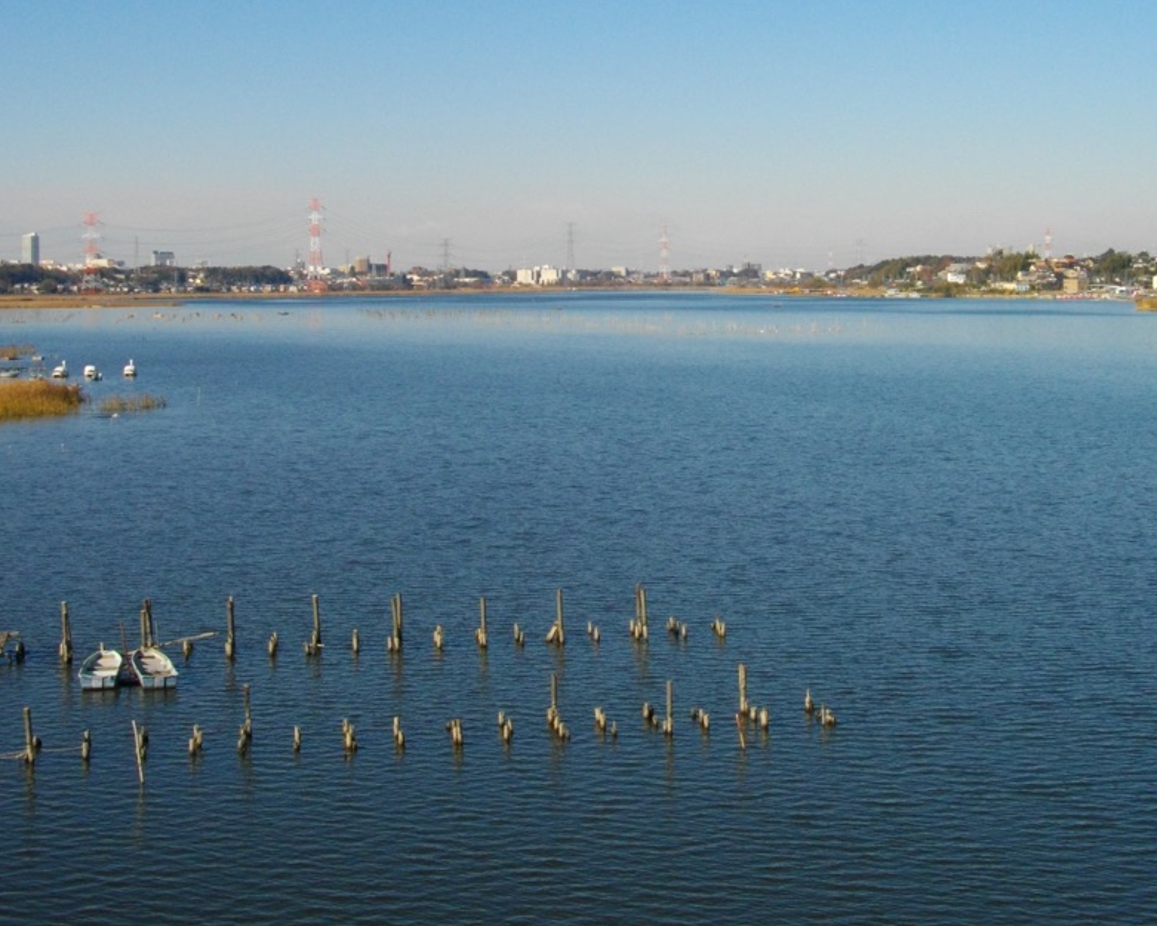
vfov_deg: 25.2
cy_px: 290
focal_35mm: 60
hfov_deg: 31.4
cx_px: 673
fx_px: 2055
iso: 100
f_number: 6.3
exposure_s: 1/400
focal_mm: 7.1
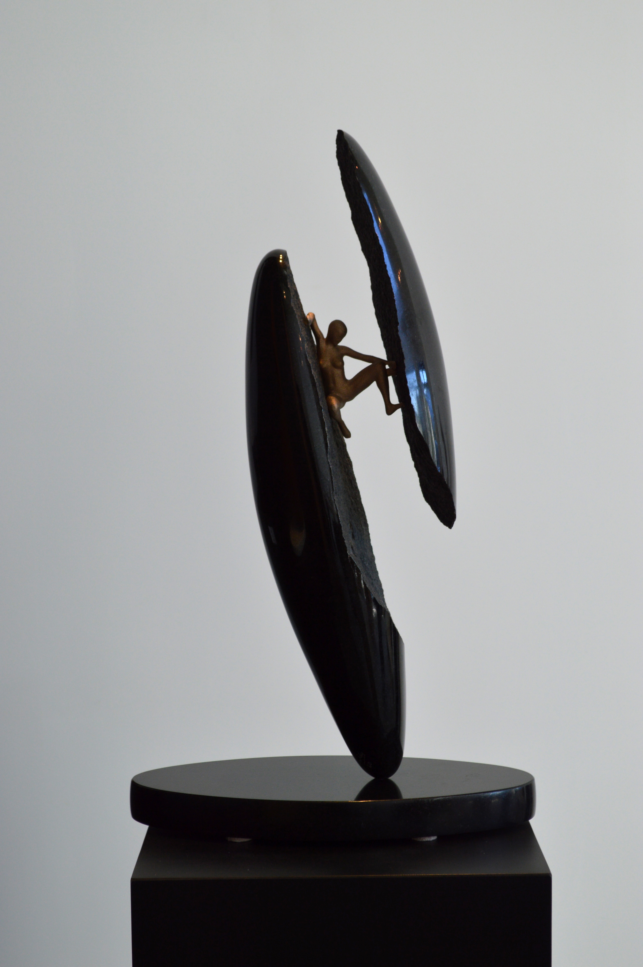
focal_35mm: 69
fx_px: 1852
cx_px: 322
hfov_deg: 19.7
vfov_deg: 29.3
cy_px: 484
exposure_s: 1/60
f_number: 8
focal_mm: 46
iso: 200
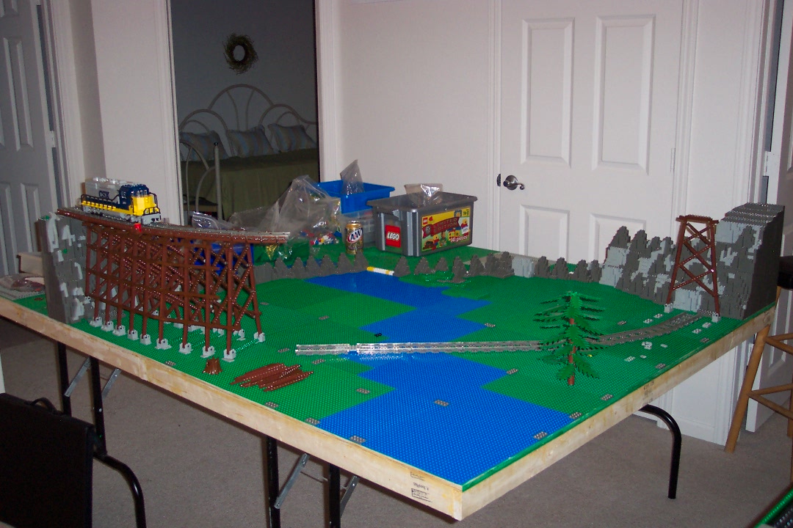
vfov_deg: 35.1
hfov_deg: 50.7
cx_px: 396
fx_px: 837
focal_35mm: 38
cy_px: 264
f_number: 2.8
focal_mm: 8
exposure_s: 1/30
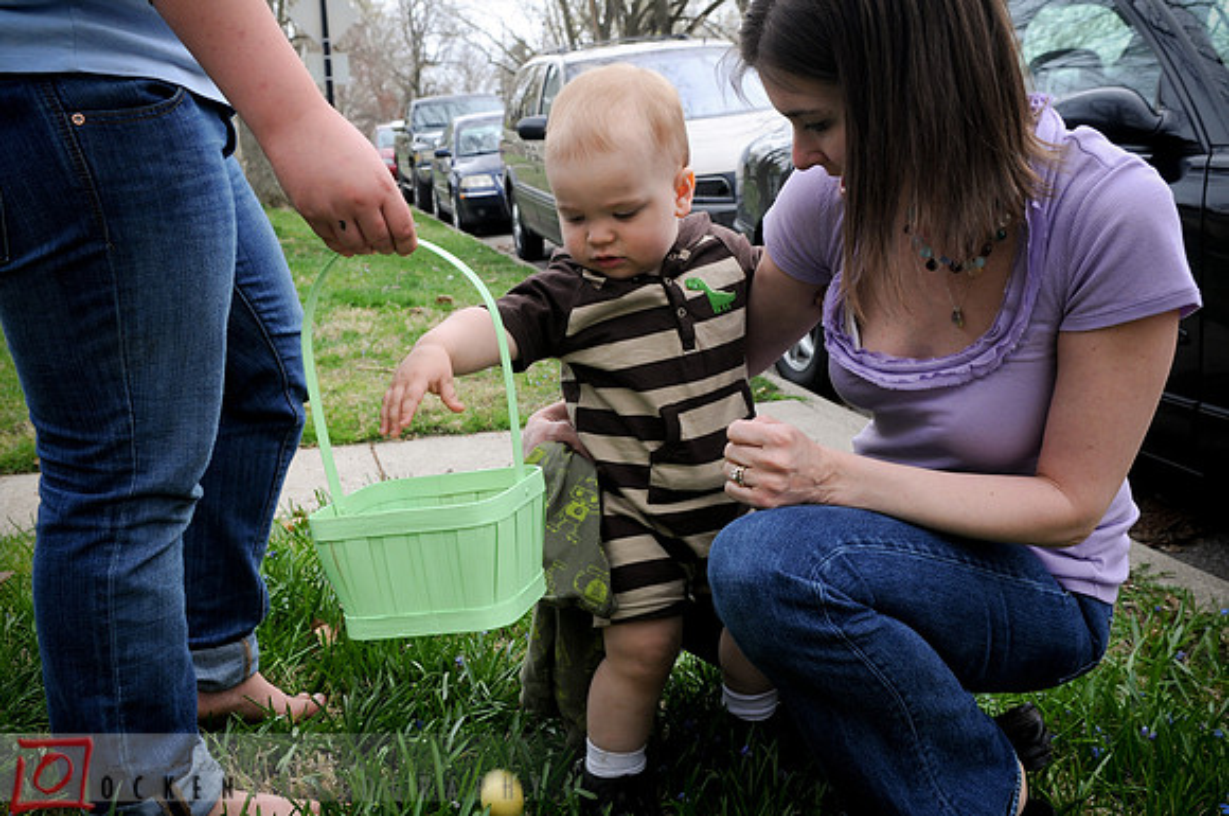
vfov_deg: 36.8
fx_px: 1227
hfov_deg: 53.2
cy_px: 408
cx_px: 614
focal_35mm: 36
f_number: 6.3
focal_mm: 24
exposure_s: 1/125
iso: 200
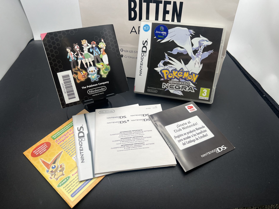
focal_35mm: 26
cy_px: 104
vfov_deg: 53.1
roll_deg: +0.4
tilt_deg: -41.9
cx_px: 140
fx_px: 210
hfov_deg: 67.3
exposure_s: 1/461
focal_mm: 5.7
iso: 50
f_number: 1.5
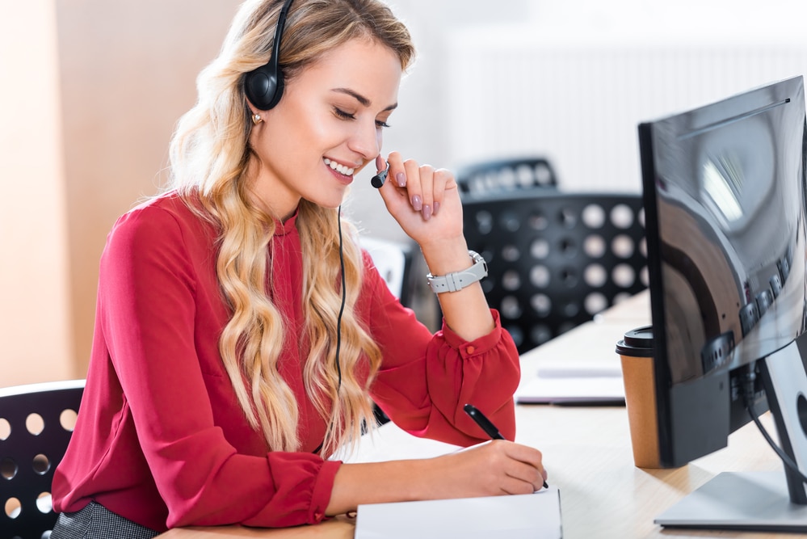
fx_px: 3476
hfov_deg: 13.2
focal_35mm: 155
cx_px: 404
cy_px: 270
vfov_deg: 8.9
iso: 200
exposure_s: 1/200
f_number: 3.5
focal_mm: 155
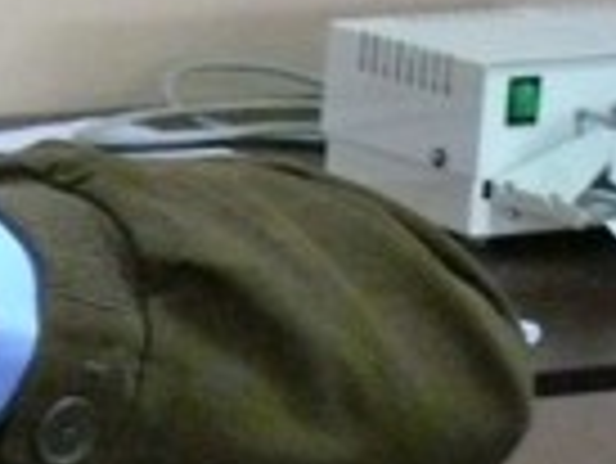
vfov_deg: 7.2
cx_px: -852
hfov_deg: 8.8
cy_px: 550
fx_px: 3633
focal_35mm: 204
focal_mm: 8.5
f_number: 2.8
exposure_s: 1/25
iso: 800
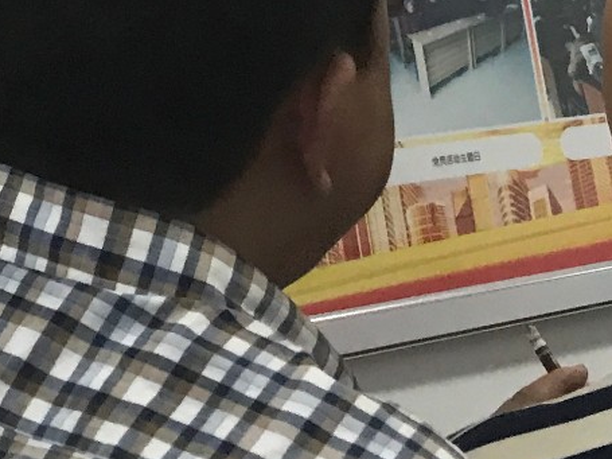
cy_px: -221
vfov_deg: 11.6
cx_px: 133
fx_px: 2174
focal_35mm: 123
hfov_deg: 15.9
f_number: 1.8
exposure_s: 1/17
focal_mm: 3.99
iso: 100
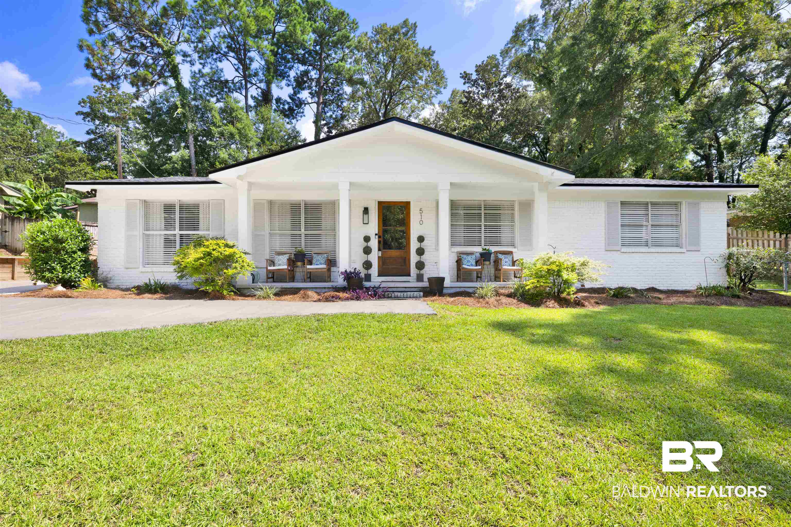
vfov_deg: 75.5
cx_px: 396
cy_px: 264
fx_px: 341
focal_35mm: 16
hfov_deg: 98.5
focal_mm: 15.5
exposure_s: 1/320
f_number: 11
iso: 400
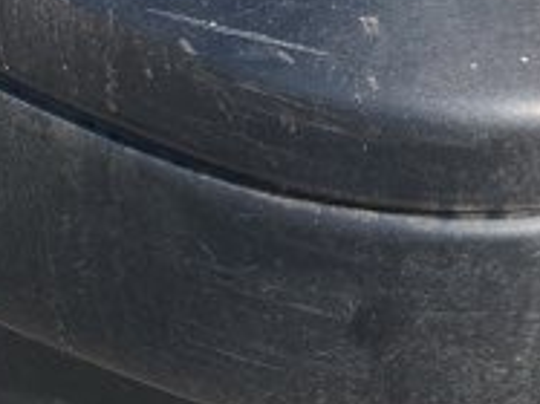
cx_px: 713
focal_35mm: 139
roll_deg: -5.1
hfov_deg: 13.6
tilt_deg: -25.9
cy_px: 20
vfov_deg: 10.6
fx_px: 2167
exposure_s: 1/1190
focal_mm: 4.25
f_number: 1.8
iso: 25
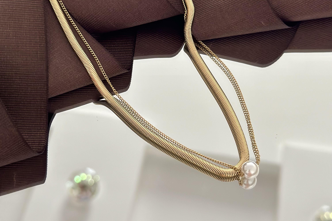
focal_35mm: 67
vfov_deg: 20.1
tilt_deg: -53.6
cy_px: 43
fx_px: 618
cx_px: 165
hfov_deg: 30.1
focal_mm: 6.86
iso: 250
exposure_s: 1/60
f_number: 1.78
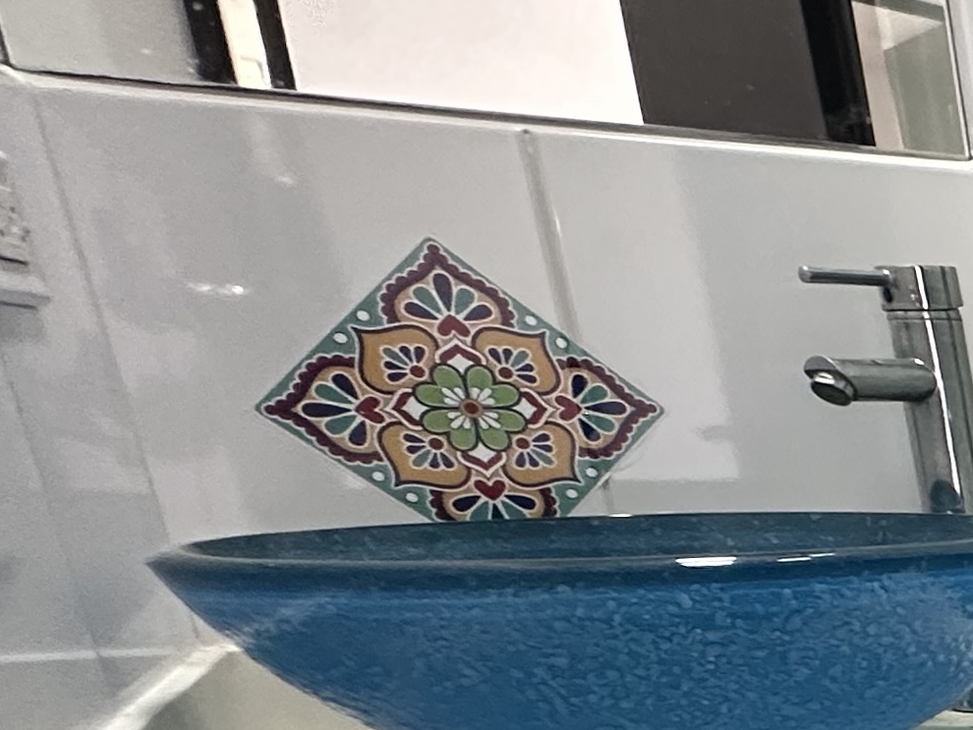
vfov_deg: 23.0
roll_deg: -1.3
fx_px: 1603
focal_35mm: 57
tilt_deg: -17.9
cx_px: 1828
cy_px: 937
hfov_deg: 20.7
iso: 200
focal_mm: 2.22
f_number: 2.2
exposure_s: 1/60
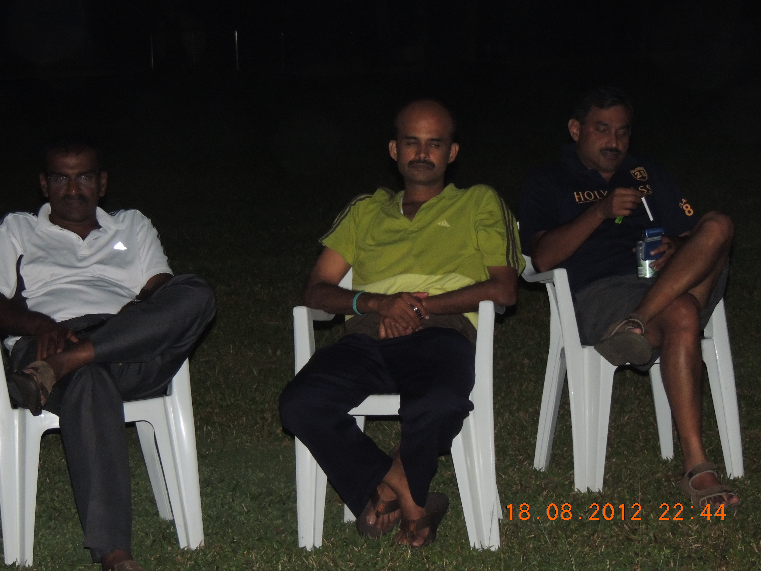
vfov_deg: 12.3
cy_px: 286
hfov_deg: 16.4
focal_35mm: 120
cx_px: 380
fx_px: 2638
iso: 800
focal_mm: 21.4
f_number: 4.2
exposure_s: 1/60
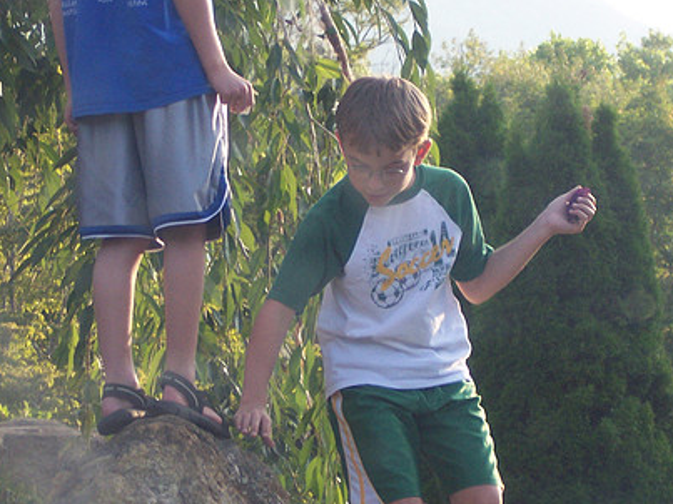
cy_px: 239
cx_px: 379
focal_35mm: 190
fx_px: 3693
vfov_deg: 7.8
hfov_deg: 10.4
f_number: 4.8
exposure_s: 1/90
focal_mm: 22
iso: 140
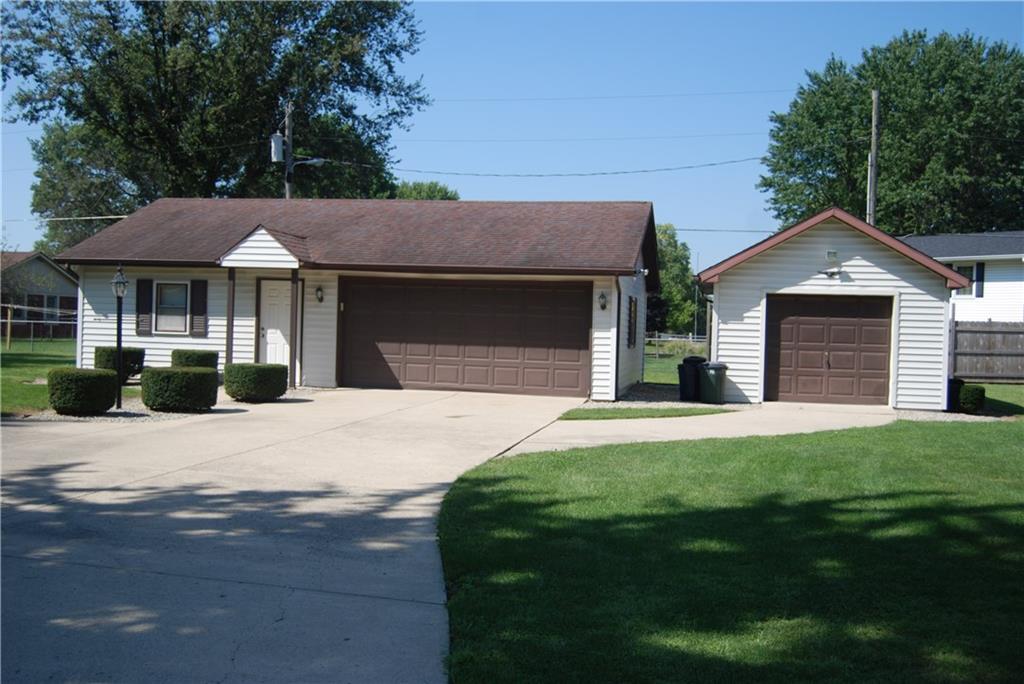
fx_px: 1025
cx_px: 512
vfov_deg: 36.9
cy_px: 342
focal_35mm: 36
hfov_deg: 53.1
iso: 100
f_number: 4
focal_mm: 24
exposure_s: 1/800
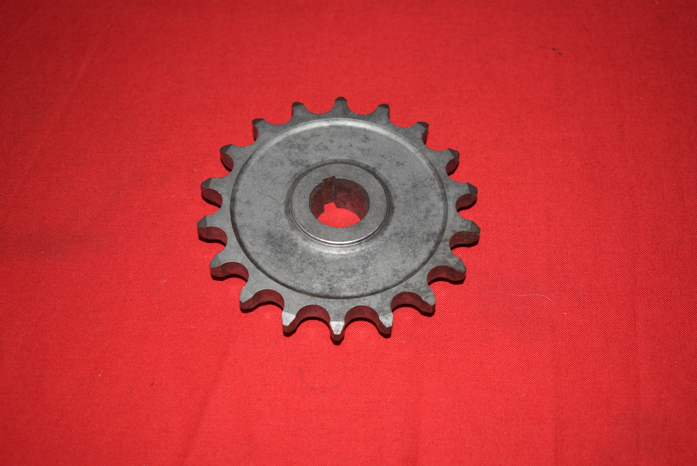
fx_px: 1046
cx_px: 348
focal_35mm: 54
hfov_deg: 36.8
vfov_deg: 25.1
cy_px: 233
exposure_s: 1/80
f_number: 5.6
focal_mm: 36
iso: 160
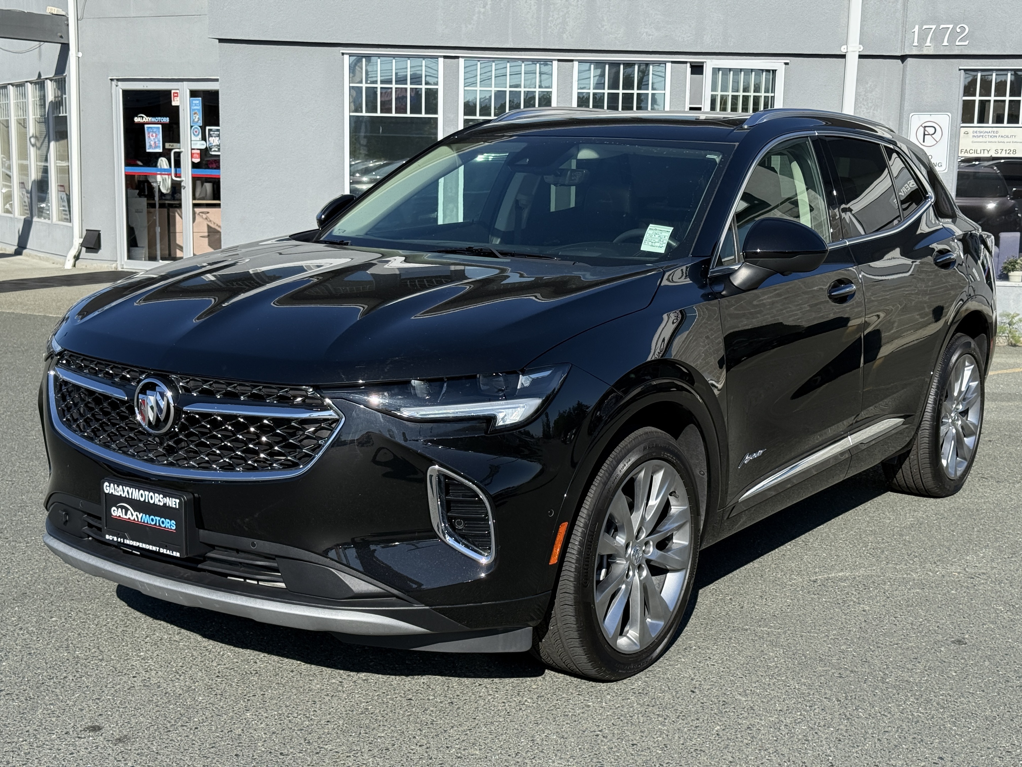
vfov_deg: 30.3
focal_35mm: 48
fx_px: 1417
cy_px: 384
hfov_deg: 39.7
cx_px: 511
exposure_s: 1/3891
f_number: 1.78
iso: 80
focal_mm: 6.76
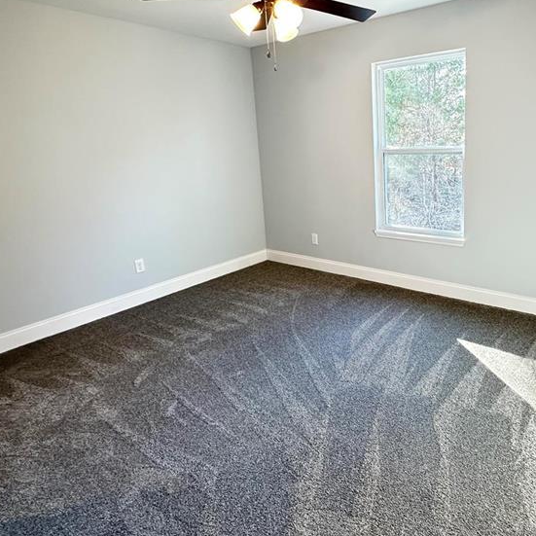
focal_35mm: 23
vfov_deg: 66.5
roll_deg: +3.0
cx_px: 366
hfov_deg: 65.1
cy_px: 211
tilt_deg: -8.7
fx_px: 403
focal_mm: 2.22
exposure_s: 1/60
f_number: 2.2
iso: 250
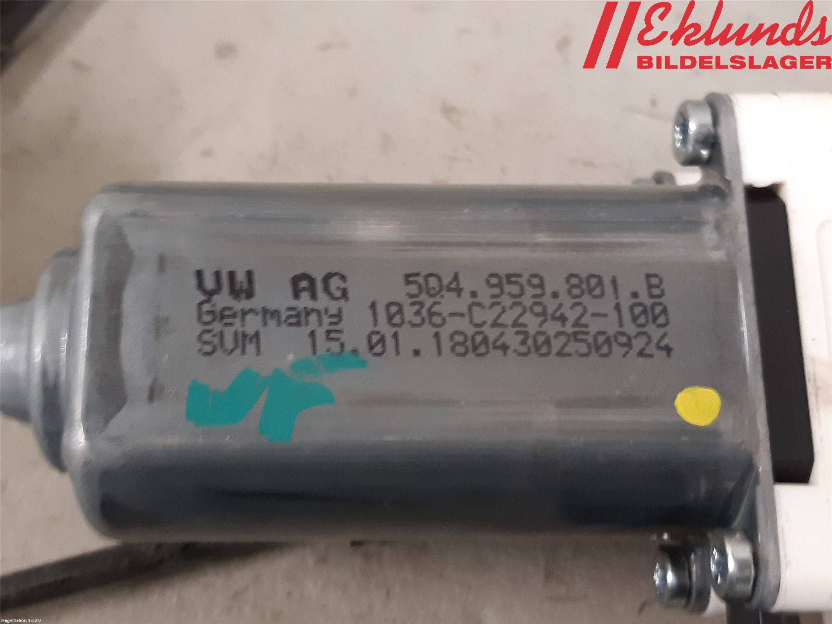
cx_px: 416
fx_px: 625
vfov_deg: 53.1
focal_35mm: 26
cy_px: 312
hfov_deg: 67.3
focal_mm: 3.93
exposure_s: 1/33
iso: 250
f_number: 1.7
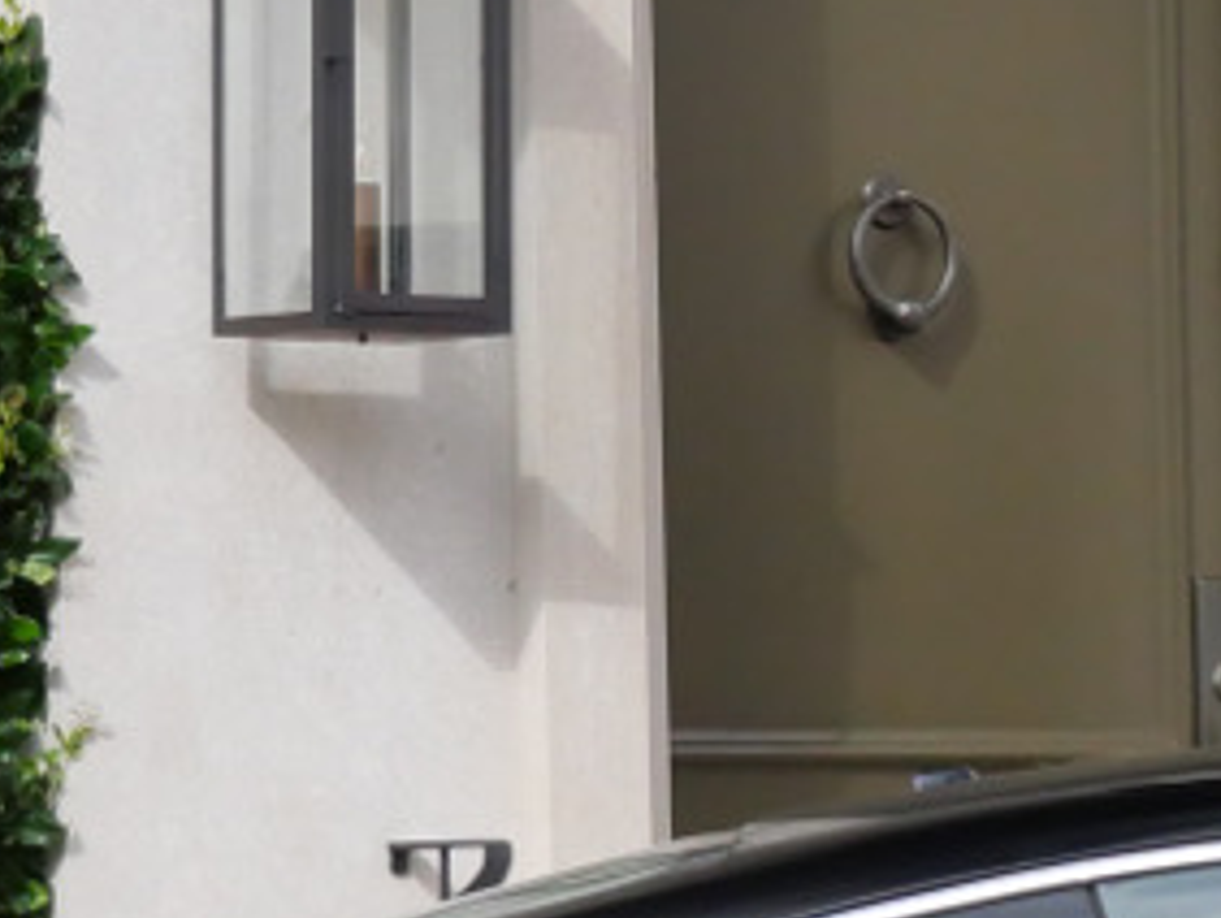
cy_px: 613
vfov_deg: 5.9
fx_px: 8932
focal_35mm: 253
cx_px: 1697
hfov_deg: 7.7
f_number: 4.7
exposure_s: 1/1600
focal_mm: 28
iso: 1250
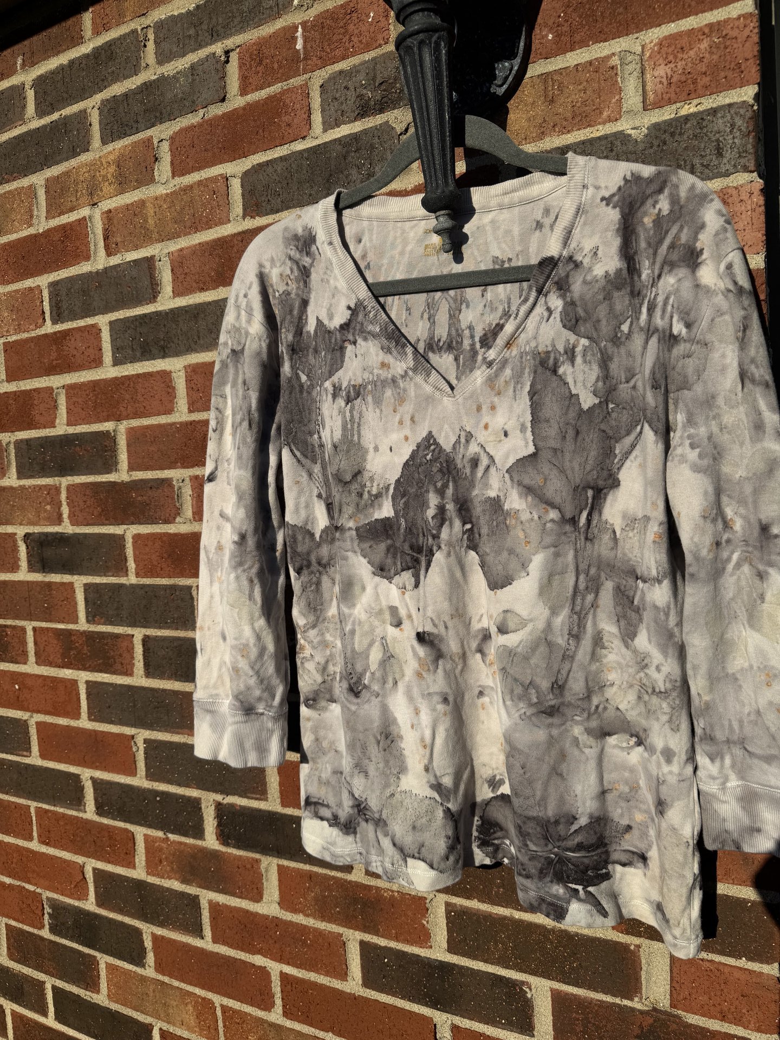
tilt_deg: -3.2
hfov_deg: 56.8
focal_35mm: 24
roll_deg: +2.8
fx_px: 721
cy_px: 520
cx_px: 390
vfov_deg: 71.6
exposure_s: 1/9009
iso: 80
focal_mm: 6.76
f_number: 1.78
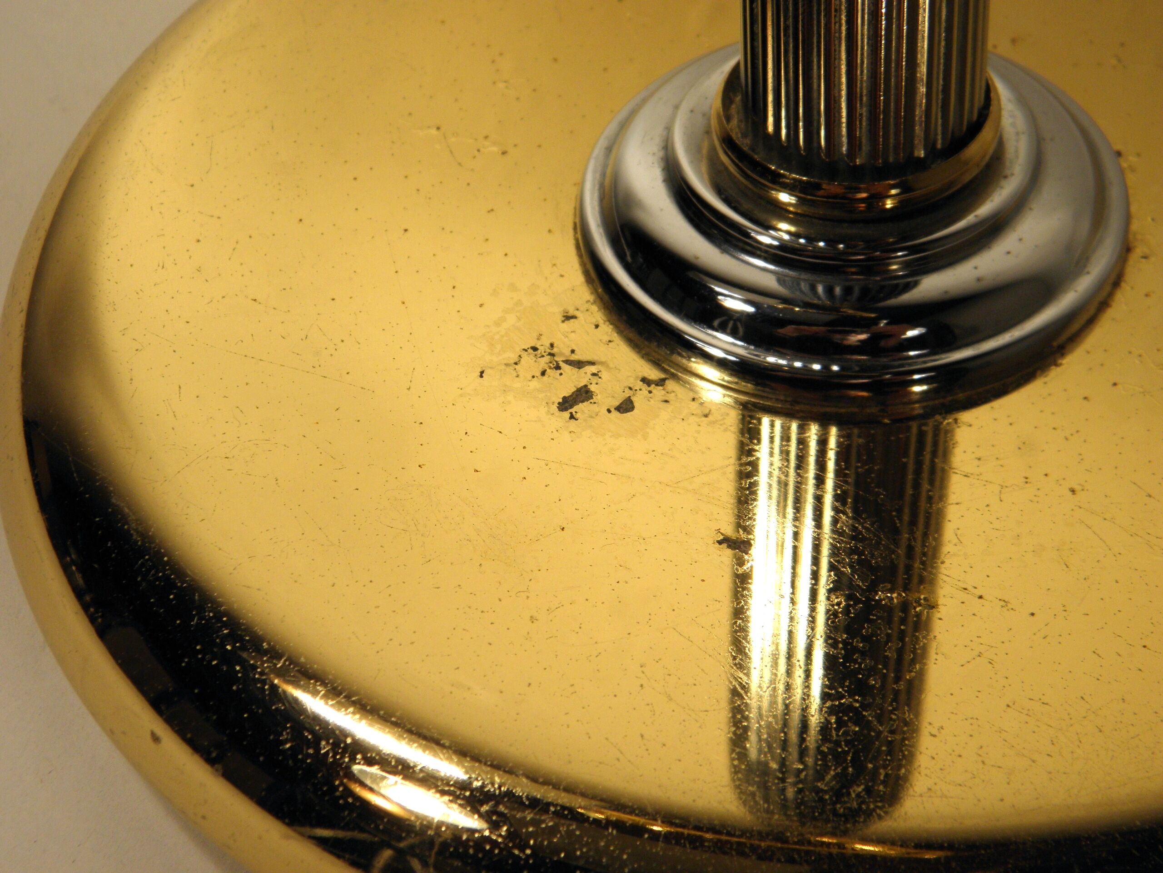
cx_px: 582
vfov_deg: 18.4
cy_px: 436
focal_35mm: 80
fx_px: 2688
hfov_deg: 24.4
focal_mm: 14.3
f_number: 4.4
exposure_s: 1/50
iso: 100
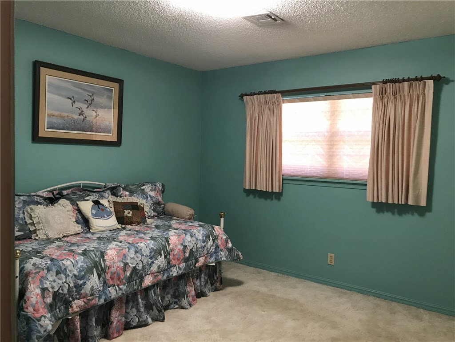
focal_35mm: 28
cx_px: 228
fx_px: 368
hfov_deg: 63.4
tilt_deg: -2.7
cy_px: 171
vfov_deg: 49.7
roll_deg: -1.3
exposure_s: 1/13
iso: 100
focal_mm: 3.99
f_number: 1.8
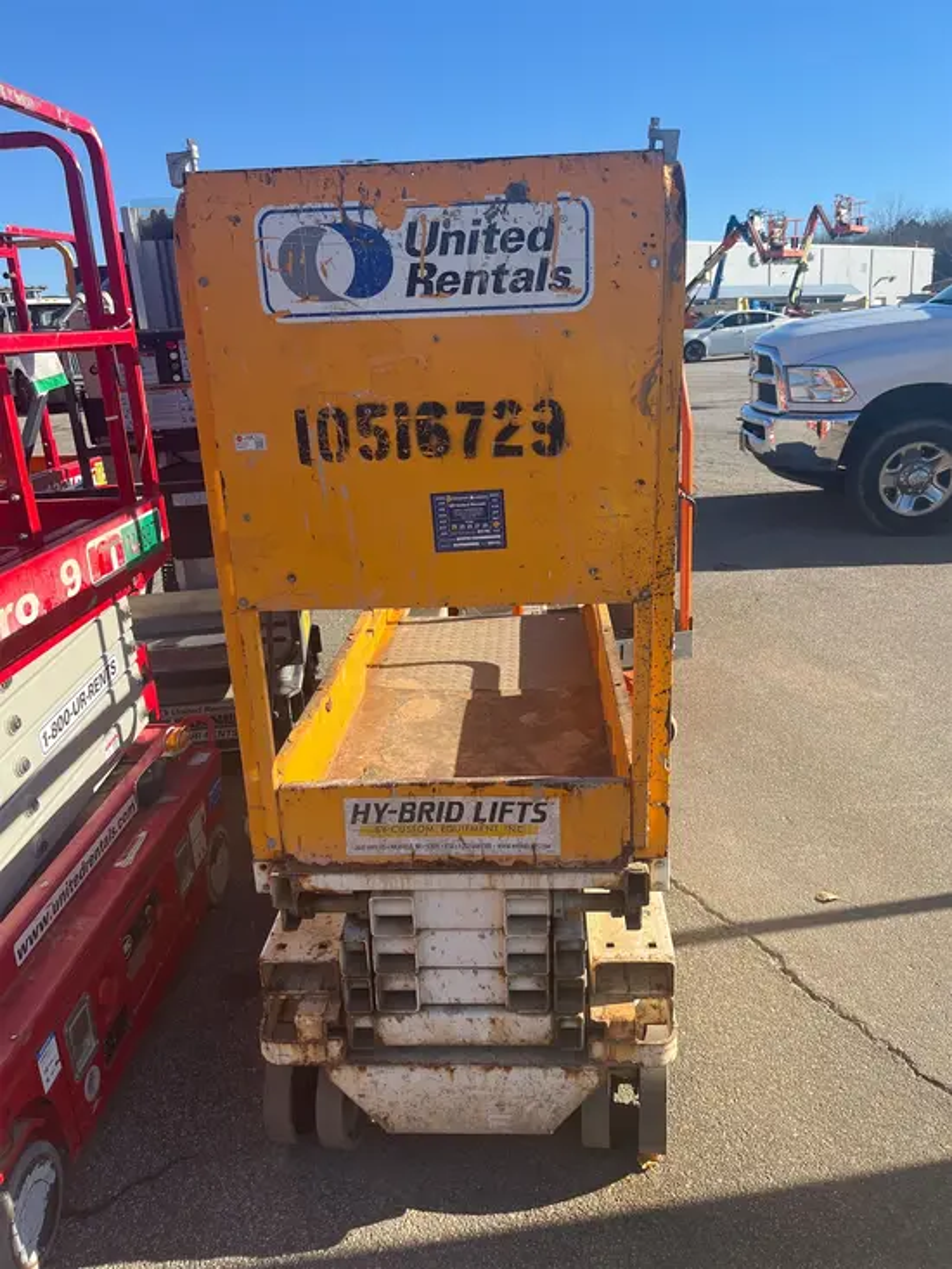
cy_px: 634
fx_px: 953
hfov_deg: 53.1
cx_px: 476
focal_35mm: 26
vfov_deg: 67.3
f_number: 1.6
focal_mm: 5.1
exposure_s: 1/1992
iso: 50
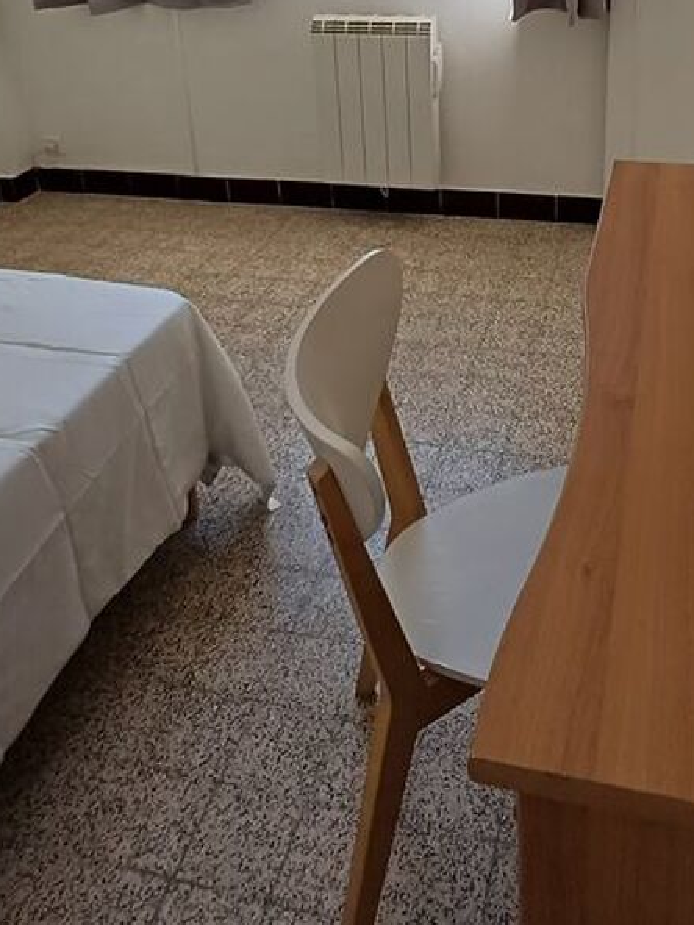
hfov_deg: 39.3
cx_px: 447
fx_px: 962
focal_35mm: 36
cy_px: 173
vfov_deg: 48.2
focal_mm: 1.64
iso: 40
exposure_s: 1/148
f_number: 2.2
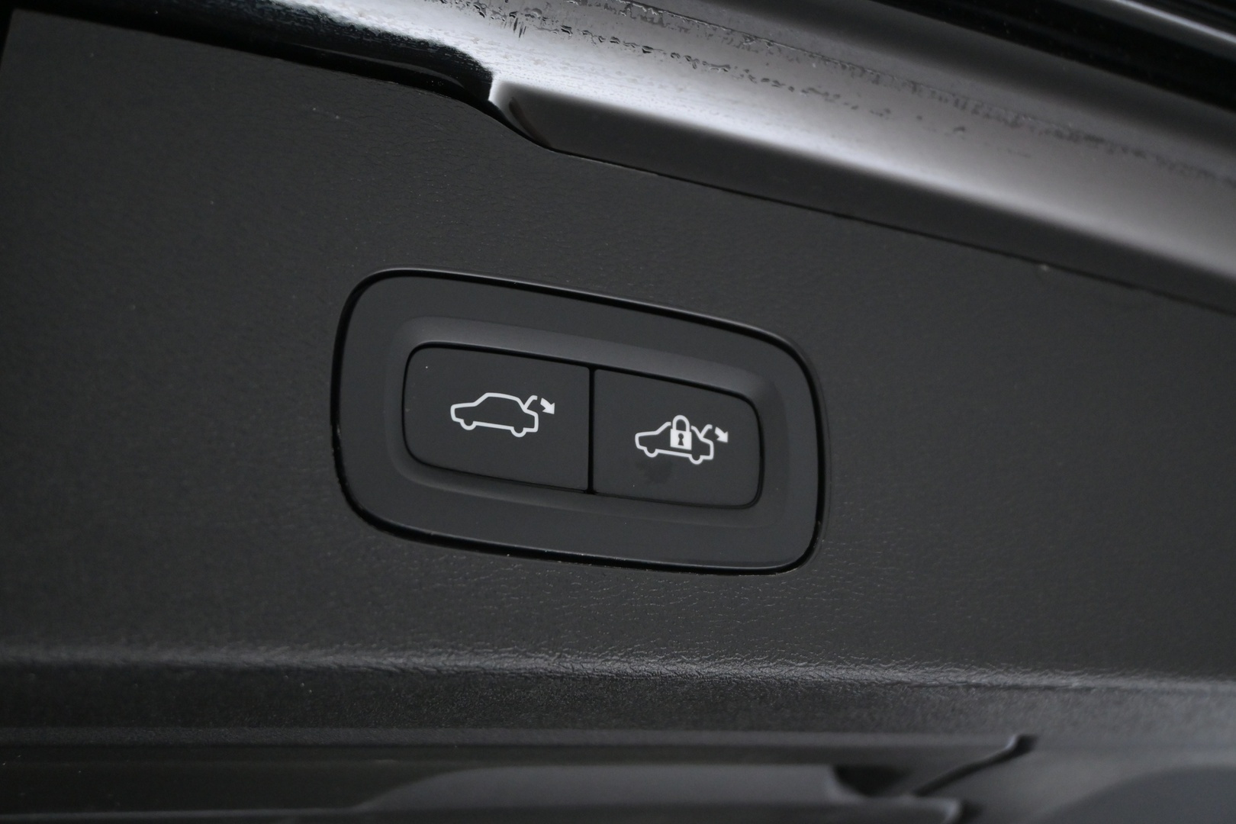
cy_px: 412
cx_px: 618
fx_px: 1622
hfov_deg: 41.7
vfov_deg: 28.5
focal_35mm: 47
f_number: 5
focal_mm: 31.5
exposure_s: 1/100
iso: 2500
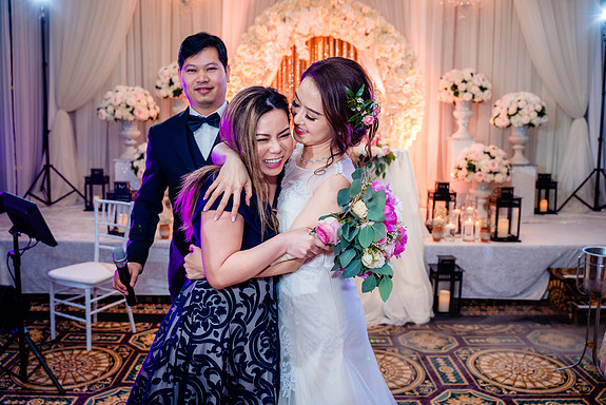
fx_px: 539
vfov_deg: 41.2
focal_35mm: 32
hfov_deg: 58.7
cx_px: 303
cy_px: 206
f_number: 3.5
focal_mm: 28
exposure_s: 1/160
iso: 1000
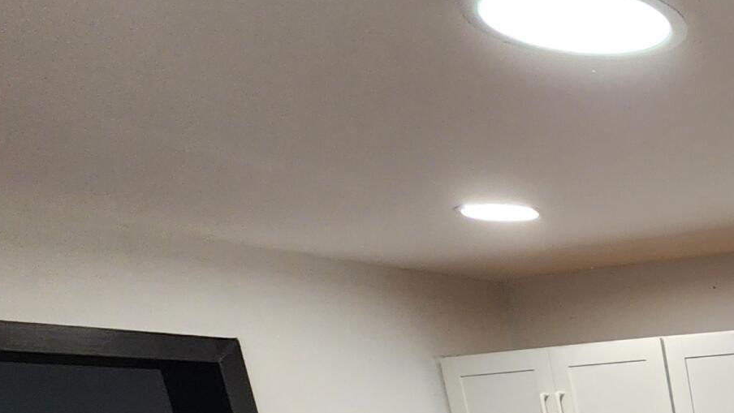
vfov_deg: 20.4
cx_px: 1185
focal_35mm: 47
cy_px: 676
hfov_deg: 26.1
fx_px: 915
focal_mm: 2.2
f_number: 2.2
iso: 125
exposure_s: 1/60
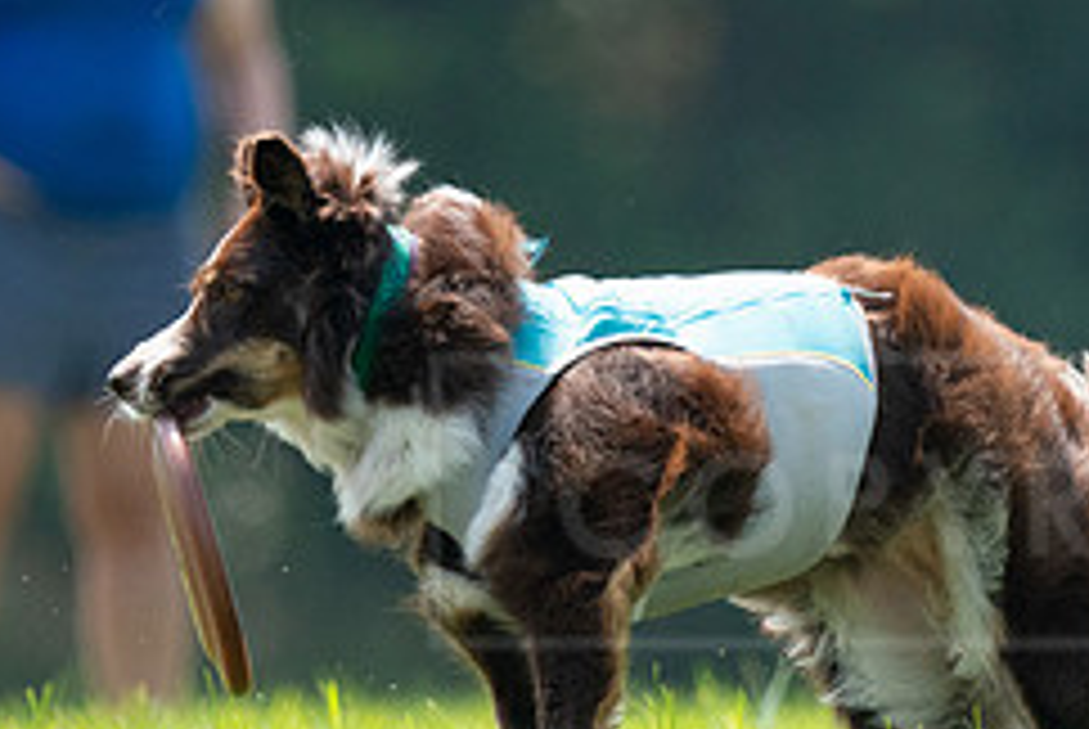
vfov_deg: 1.0
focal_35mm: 1437
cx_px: 860
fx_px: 43521
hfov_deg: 1.4
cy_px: 578
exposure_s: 1/4000
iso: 3200
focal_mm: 600
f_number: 6.3
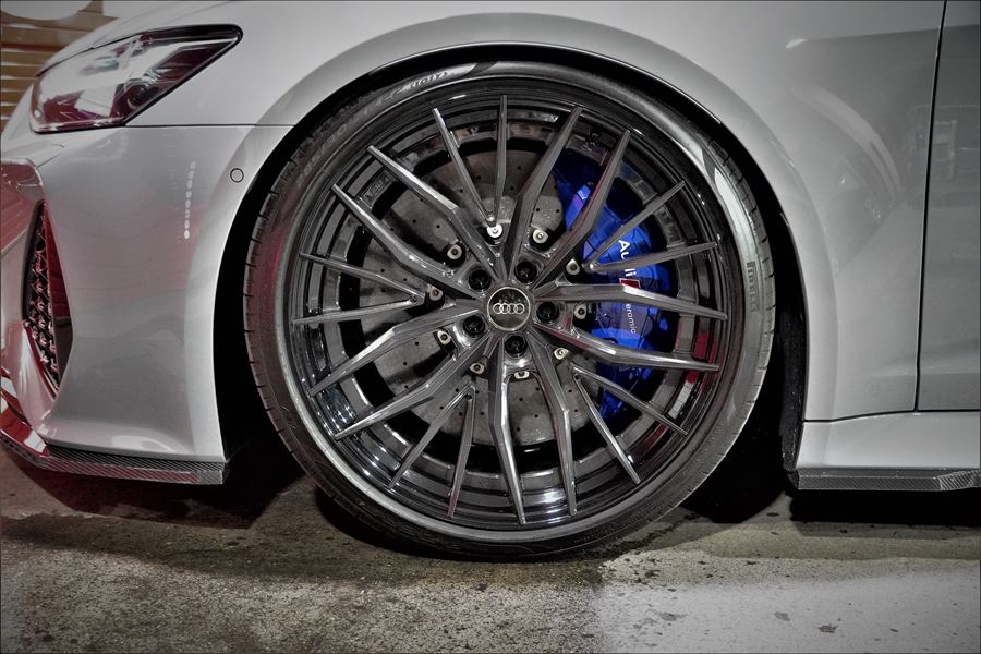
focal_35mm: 46
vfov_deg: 28.9
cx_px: 490
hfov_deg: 42.3
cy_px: 327
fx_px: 1267
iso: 5000
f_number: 4.5
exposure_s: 1/50
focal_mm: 31
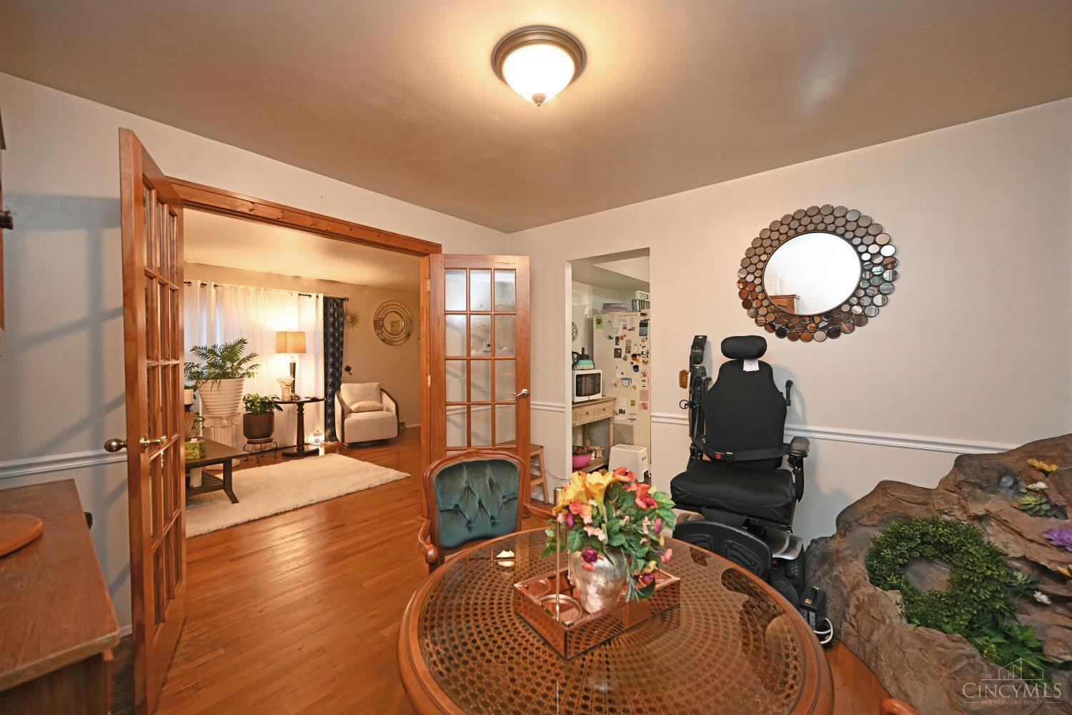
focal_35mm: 14
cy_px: 358
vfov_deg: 81.2
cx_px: 536
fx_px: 417
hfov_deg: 104.3
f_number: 4
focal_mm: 14
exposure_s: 1/60
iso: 1600
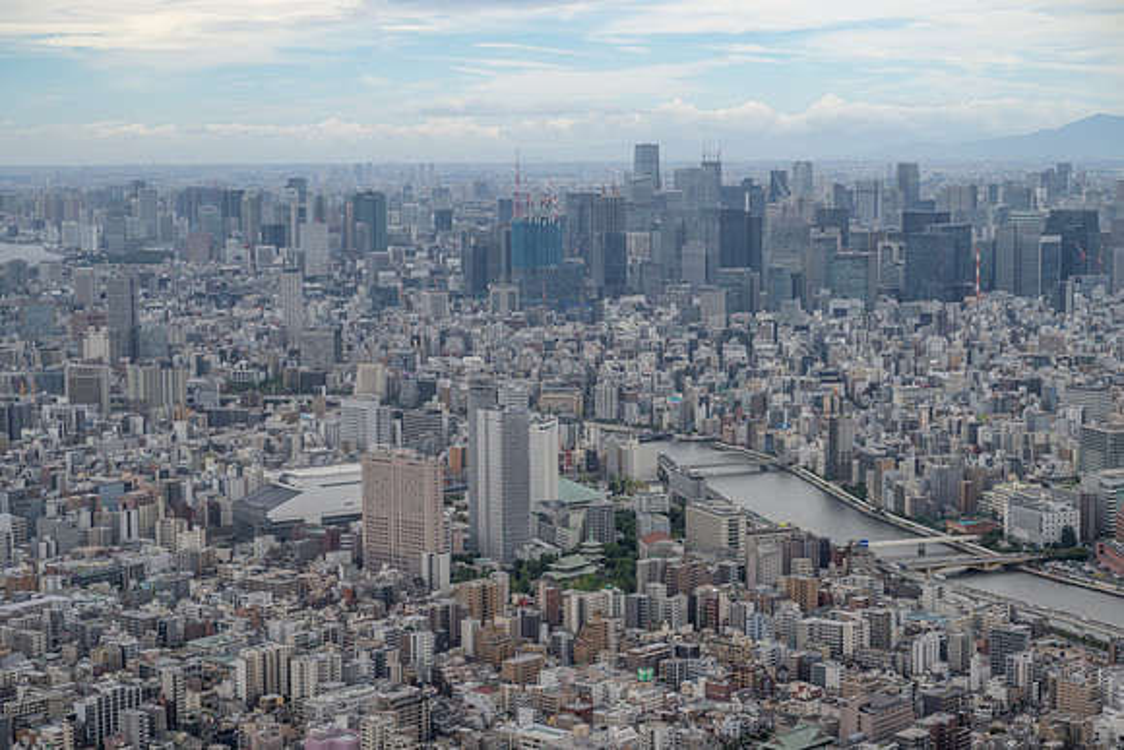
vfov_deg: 19.5
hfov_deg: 28.8
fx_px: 2186
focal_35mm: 70
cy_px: 375
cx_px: 562
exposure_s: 1/400
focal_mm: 70
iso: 280
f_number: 8
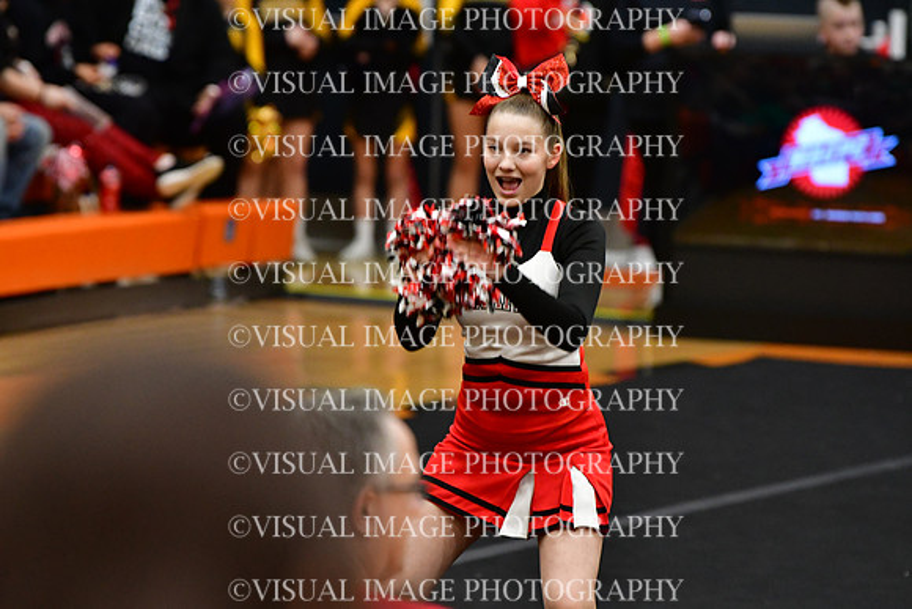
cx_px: 456
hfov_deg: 6.9
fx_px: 7601
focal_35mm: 300
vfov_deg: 4.6
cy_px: 304
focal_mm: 200
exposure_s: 1/500
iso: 4000
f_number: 3.5
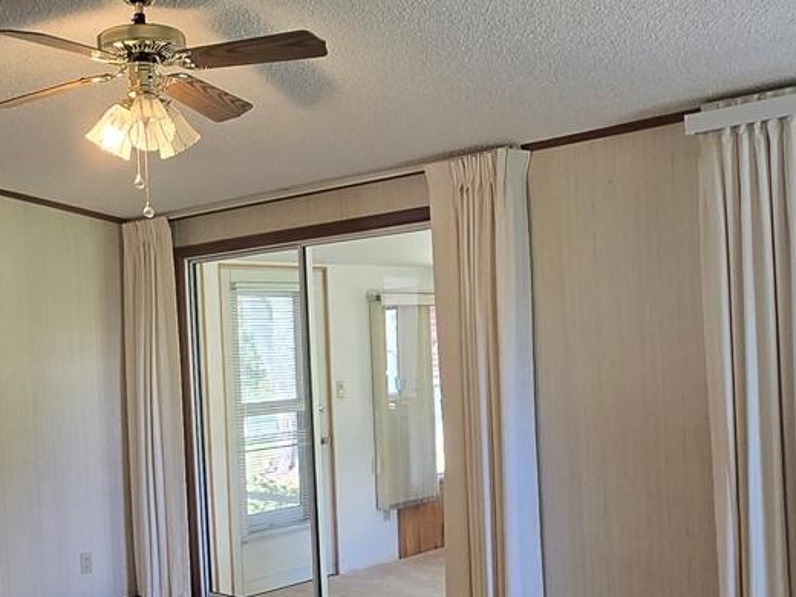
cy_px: 355
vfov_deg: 35.8
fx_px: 920
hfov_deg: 46.1
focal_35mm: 40
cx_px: 263
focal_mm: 2.2
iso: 160
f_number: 2.2
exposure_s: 1/60
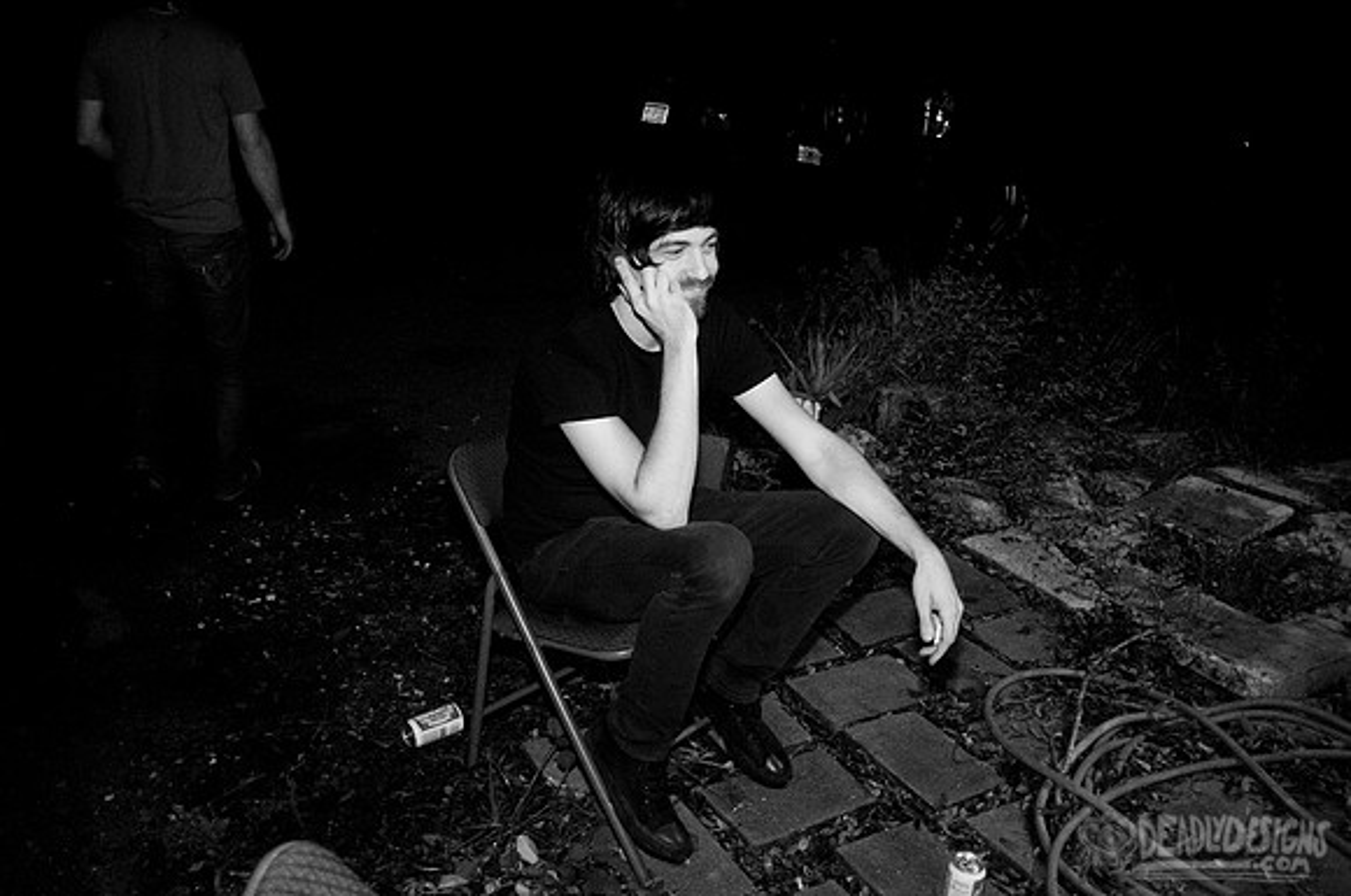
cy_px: 448
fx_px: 1124
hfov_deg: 62.0
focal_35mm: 30
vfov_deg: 43.5
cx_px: 676
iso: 800
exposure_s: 1/40
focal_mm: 20
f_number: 2.8
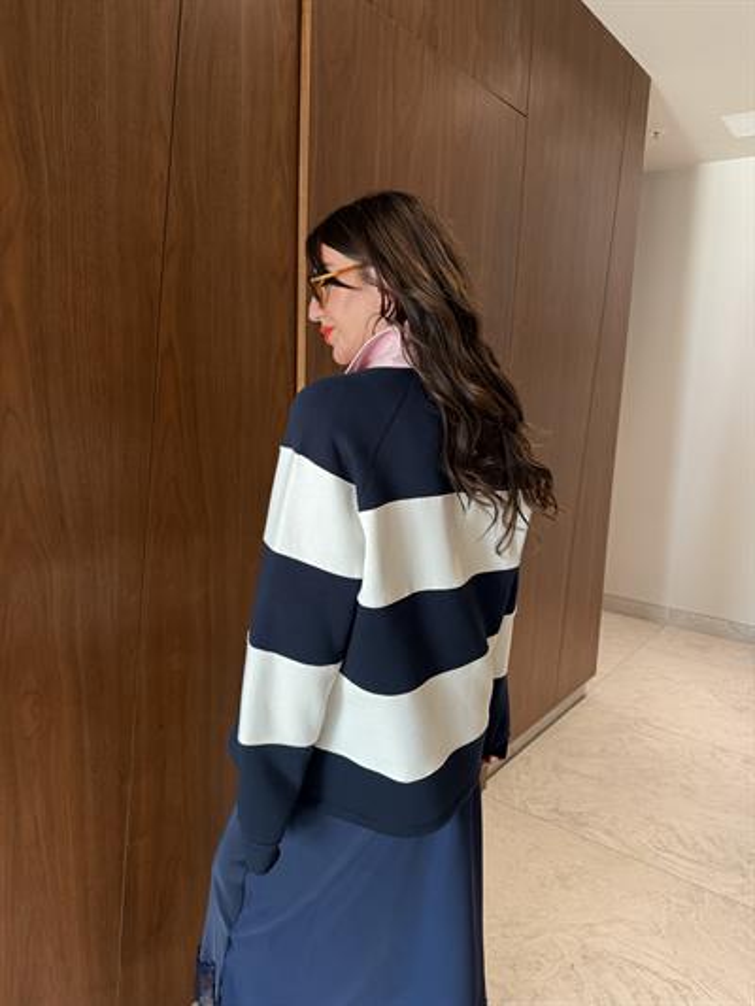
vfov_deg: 71.6
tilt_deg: -9.4
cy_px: 503
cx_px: 378
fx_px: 698
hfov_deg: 56.8
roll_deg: -3.2
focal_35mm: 24
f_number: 1.78
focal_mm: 6.76
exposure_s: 1/50
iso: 250
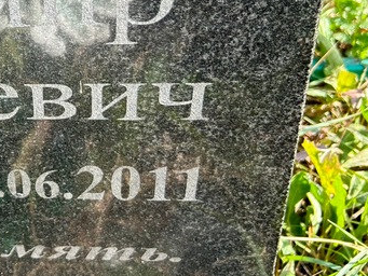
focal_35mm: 61
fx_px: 649
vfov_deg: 23.3
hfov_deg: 28.5
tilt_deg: -41.2
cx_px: -47
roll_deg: +9.3
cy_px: 20
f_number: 1.5
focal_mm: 5.7
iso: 40
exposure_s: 1/270
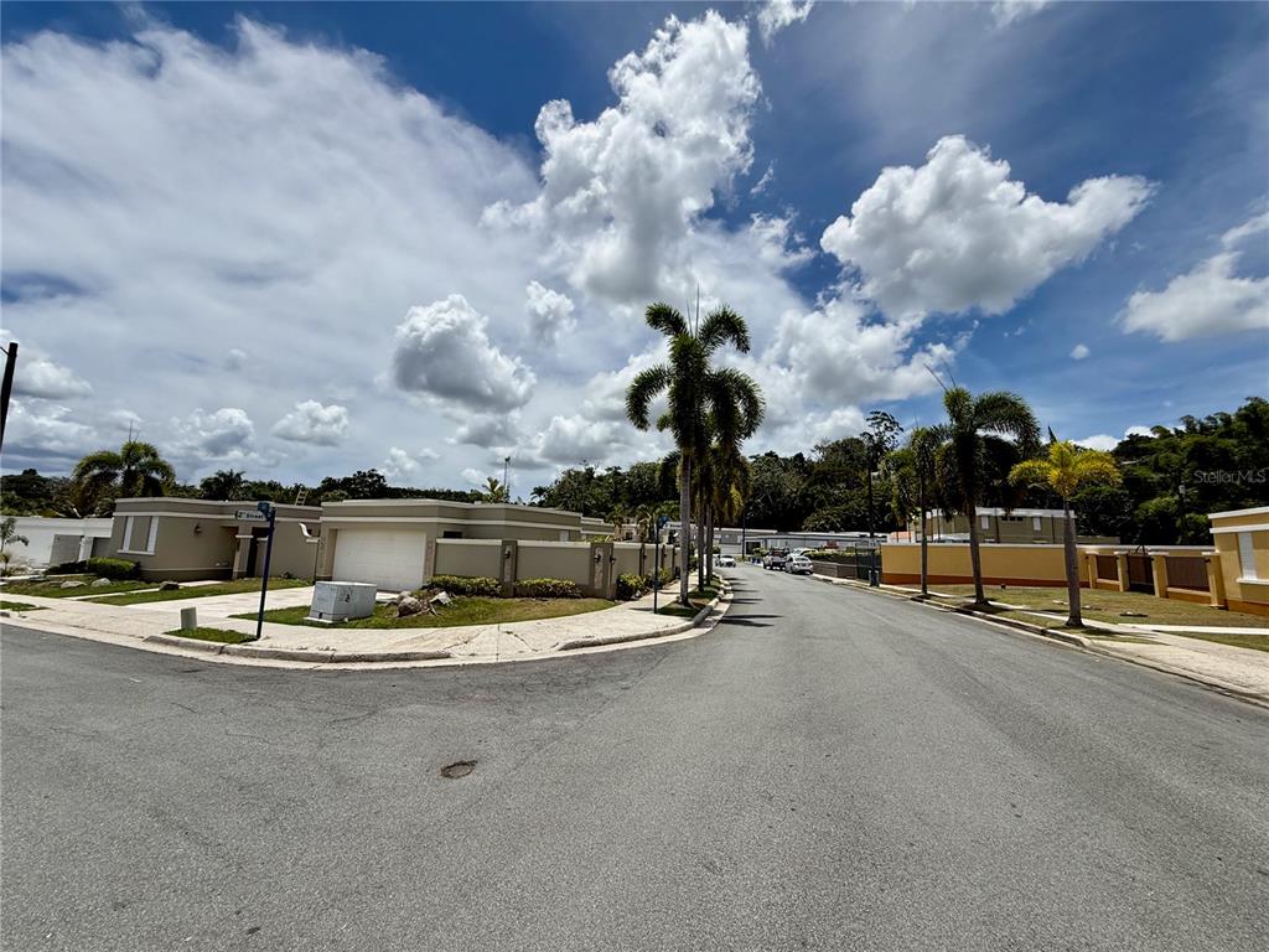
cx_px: 634
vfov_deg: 85.7
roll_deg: -1.5
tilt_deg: +7.0
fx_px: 513
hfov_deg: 102.1
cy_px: 476
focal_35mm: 14
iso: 50
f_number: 2.2
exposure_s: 1/5155
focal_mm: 2.22
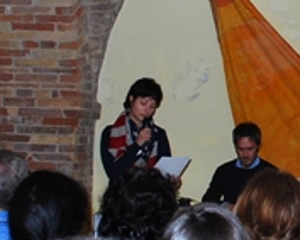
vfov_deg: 16.2
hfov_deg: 19.3
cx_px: 336
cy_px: 83
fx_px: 844
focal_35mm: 95
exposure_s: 1/60
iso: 200
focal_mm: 20
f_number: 3.8
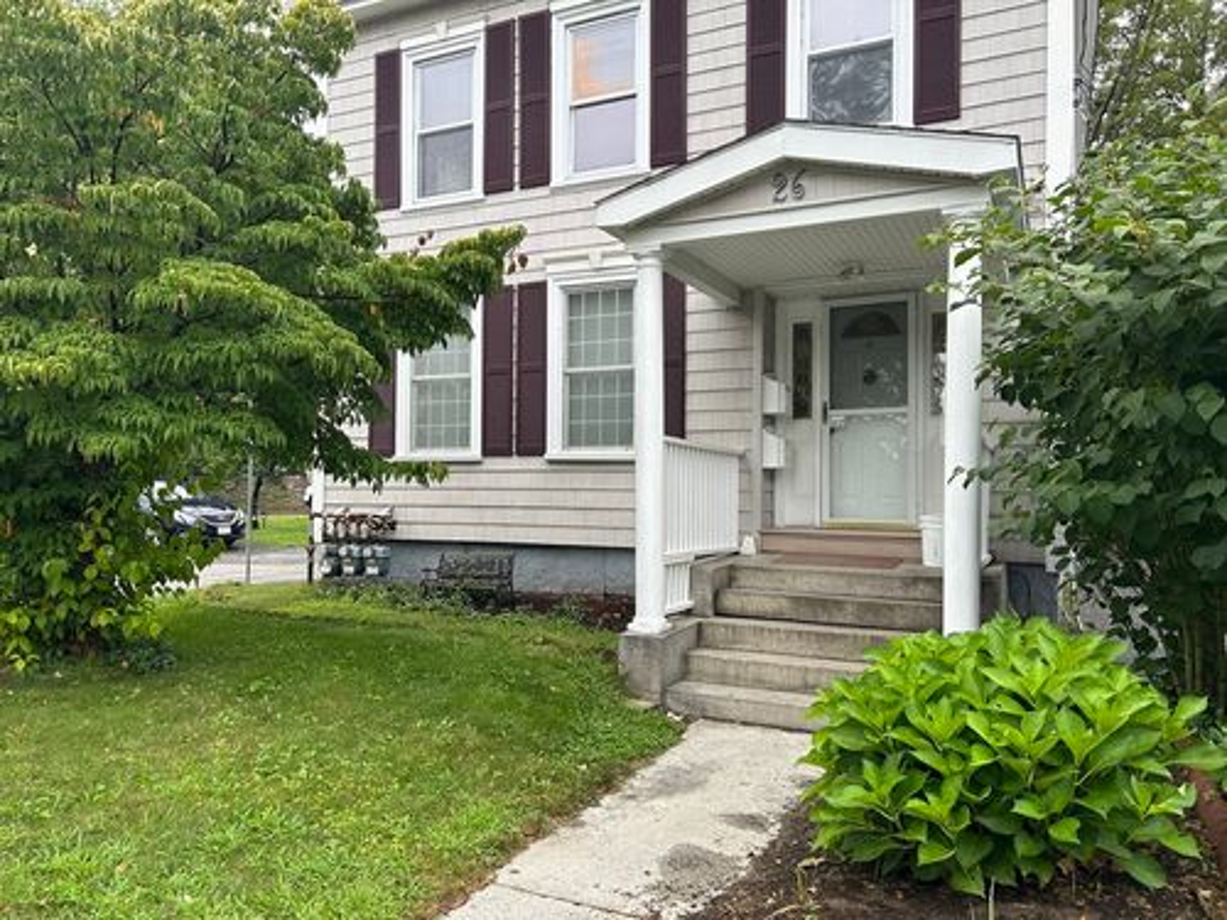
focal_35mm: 26
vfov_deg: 53.1
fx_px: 922
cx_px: 614
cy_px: 460
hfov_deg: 67.3
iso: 40
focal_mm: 5.7
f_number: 1.5
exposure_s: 1/262
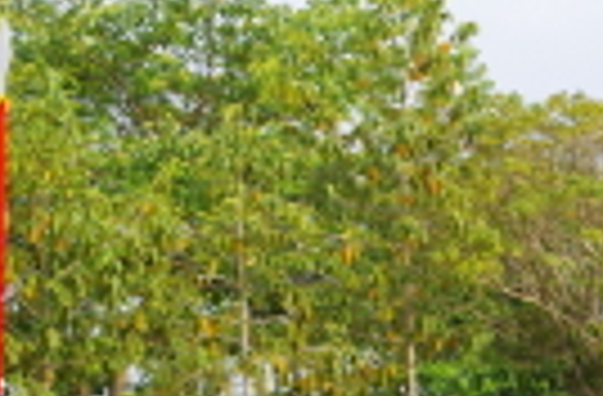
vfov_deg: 7.8
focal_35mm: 173
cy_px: 486
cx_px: 536
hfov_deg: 11.9
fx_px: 2884
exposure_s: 1/160
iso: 800
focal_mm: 28
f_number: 11
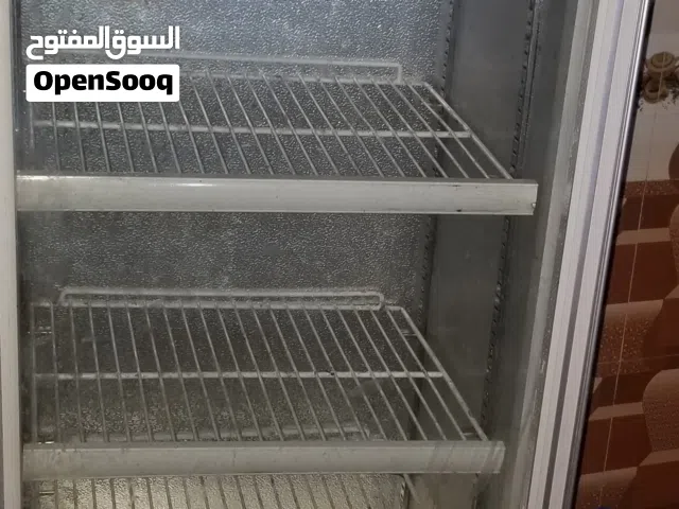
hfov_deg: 67.3
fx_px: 510
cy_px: 254
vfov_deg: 53.1
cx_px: 340
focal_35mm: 26
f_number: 1.7
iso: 125
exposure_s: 1/15
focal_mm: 4.3
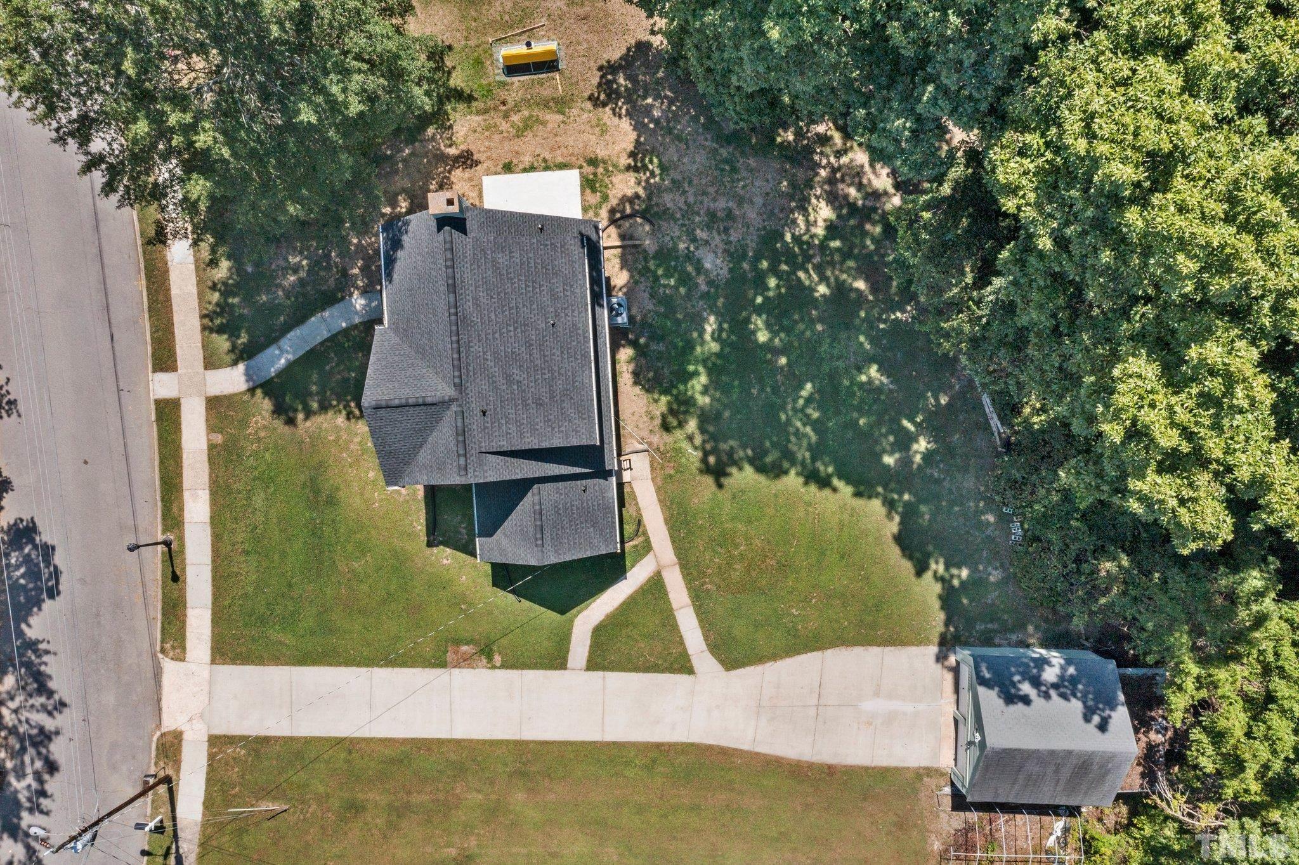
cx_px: 650
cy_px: 432
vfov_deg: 46.4
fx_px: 1010
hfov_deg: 65.5
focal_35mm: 28
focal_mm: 10.26
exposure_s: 1/500
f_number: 8
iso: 100
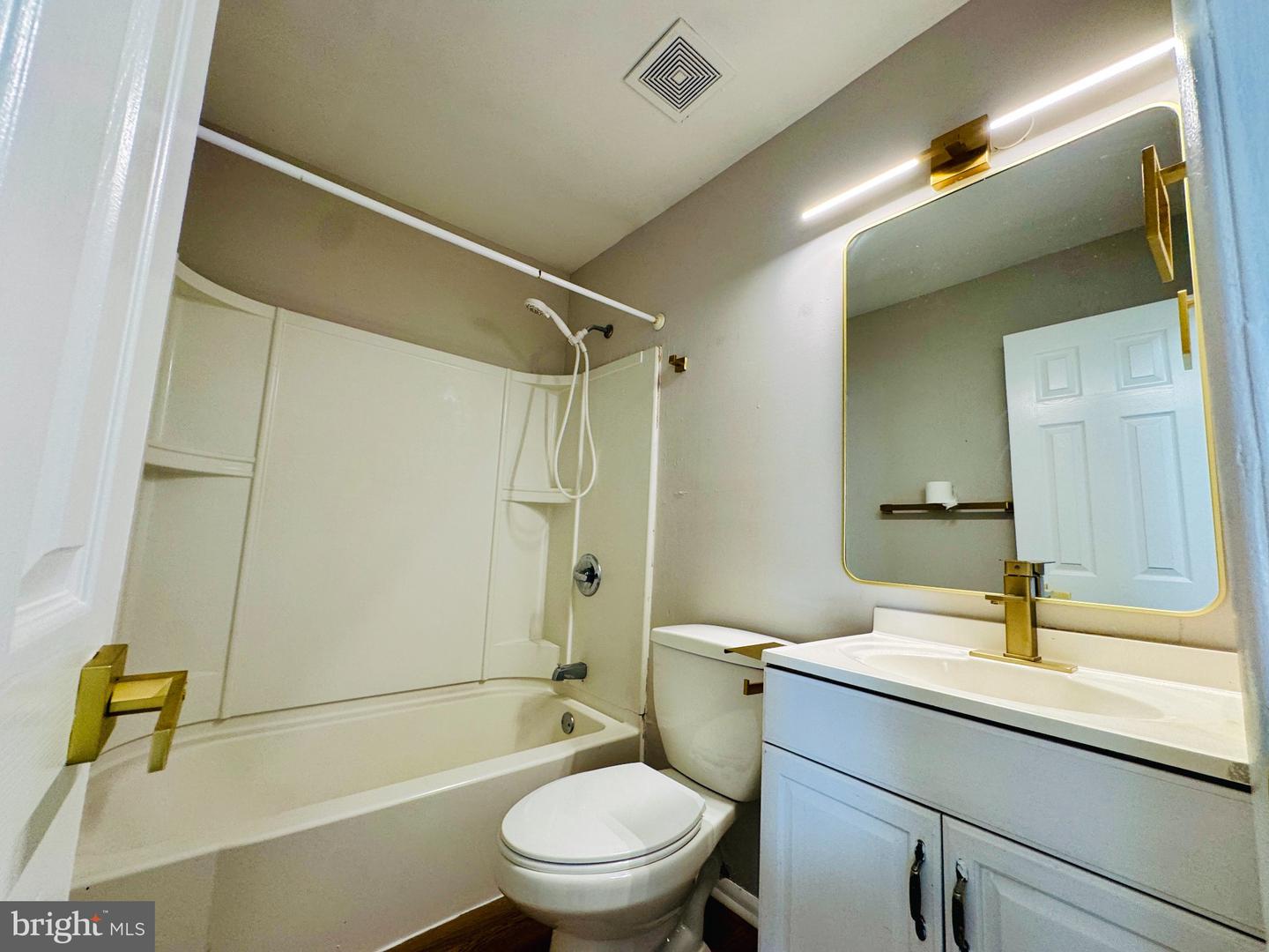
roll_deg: -3.8
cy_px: 476
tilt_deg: +8.6
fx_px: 513
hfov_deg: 102.1
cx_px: 634
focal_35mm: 14
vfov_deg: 85.7
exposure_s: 1/60
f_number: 2.2
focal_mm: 2.22
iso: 200
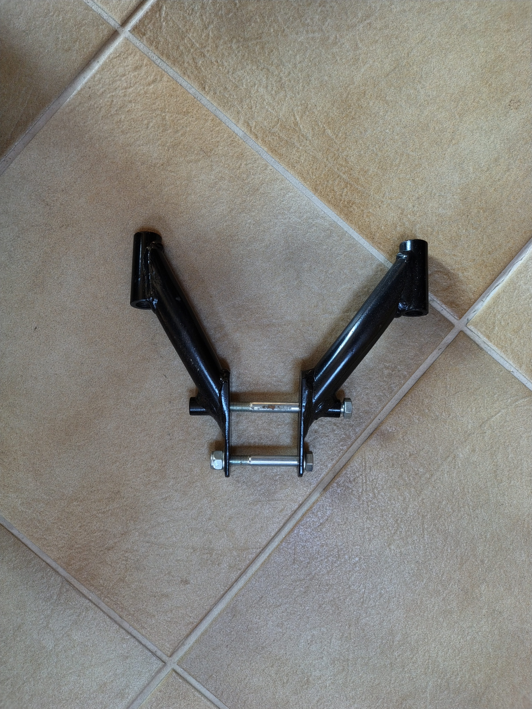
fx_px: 512
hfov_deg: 54.9
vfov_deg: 69.4
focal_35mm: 25
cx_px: 266
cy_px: 354
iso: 1260
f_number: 1.7
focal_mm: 4.71
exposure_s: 1/50.1
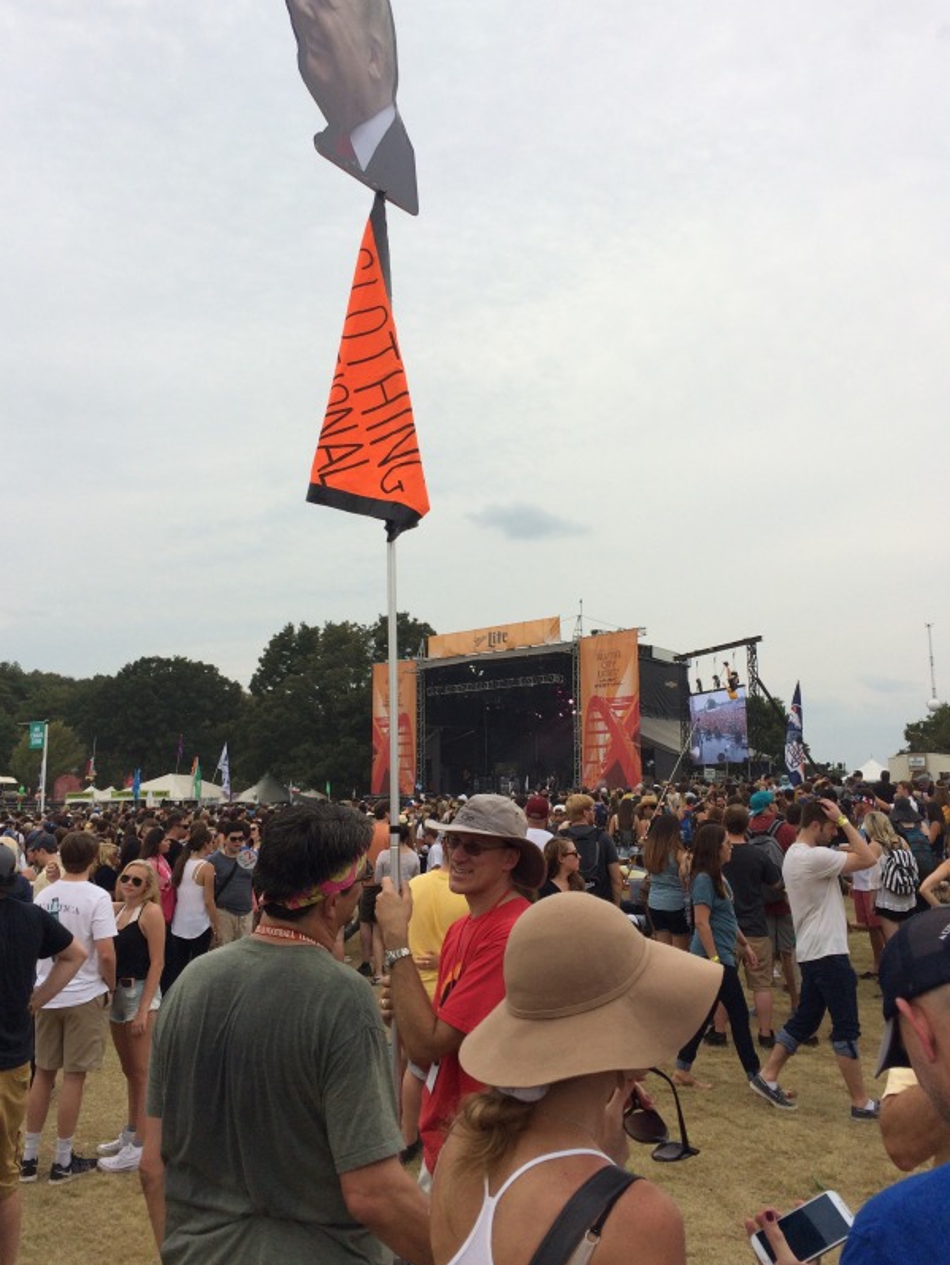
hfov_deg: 45.5
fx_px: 1134
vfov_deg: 58.3
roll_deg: +1.1
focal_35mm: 31
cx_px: 468
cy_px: 617
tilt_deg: +9.7
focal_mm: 4.15
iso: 32
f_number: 2.2
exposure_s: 1/2283
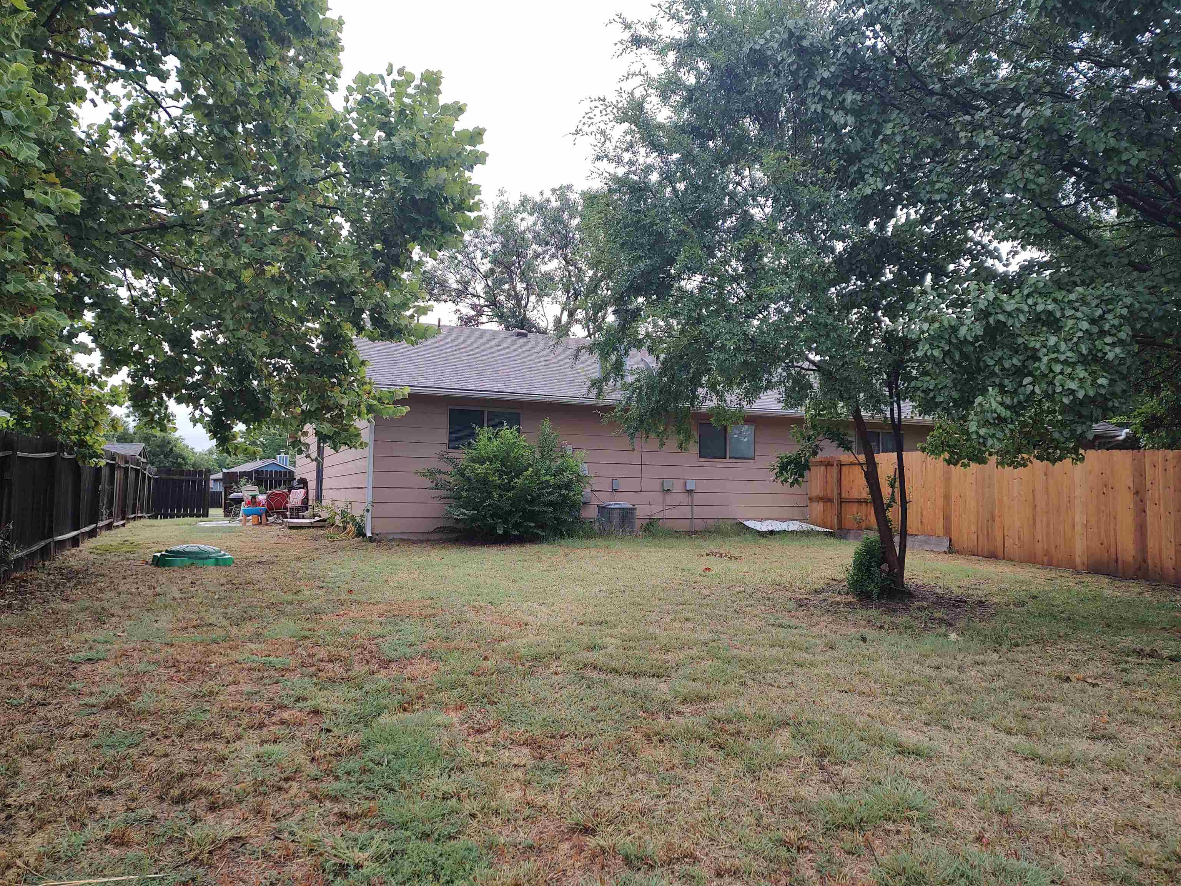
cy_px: 443
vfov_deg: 56.8
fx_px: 819
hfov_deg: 71.6
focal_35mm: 24
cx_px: 590
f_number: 1.9
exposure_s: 1/137
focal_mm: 5.88
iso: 100
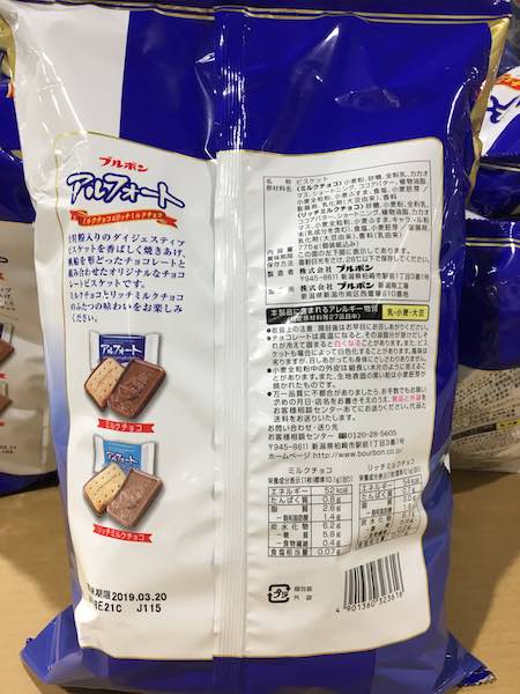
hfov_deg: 48.2
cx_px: 260
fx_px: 581
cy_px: 347
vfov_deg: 61.7
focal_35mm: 29
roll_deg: -0.6
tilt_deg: -16.4
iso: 50
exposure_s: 1/30
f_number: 2.2
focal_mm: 4.15
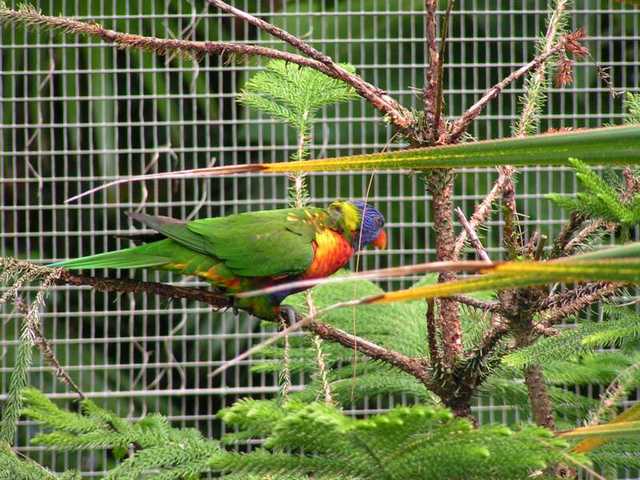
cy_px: 240
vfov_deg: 3.9
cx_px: 320
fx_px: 7026
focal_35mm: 380
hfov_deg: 5.2
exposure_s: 1/250
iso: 200
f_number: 3.5
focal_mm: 58
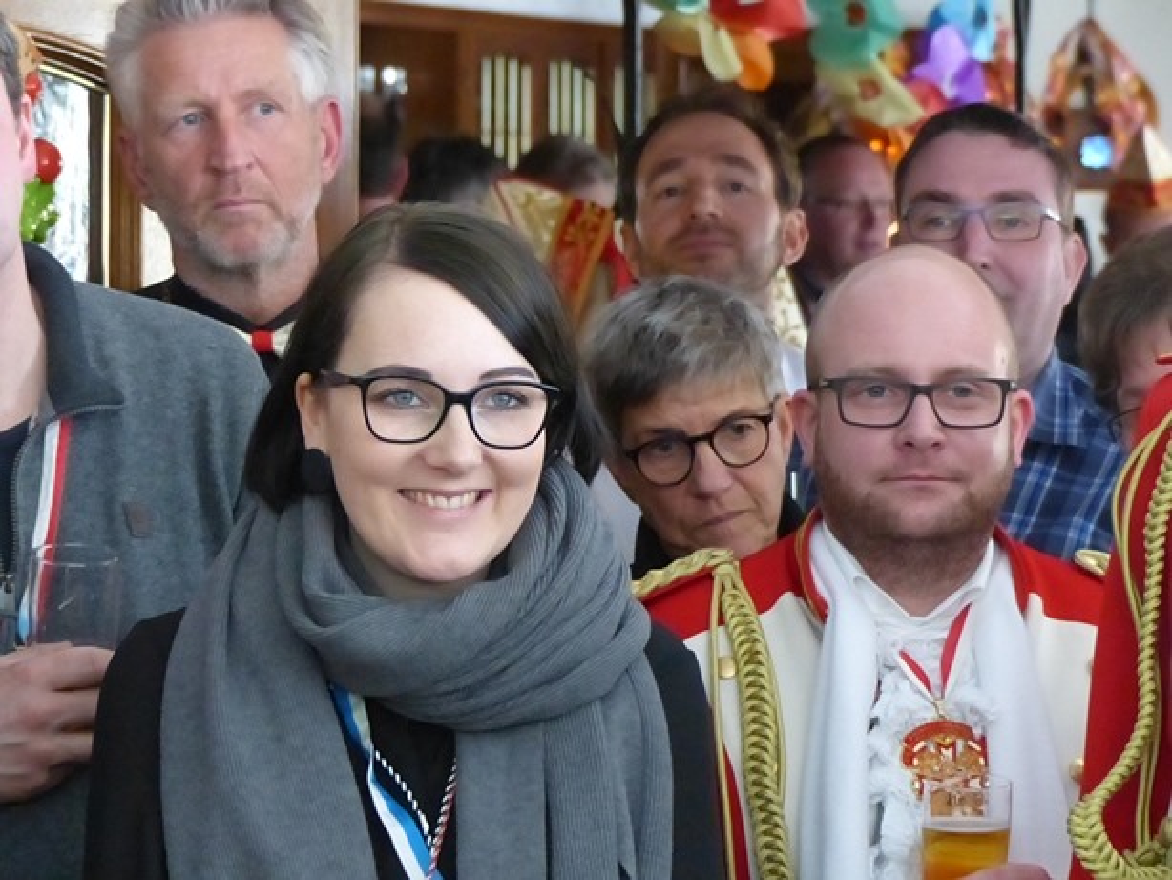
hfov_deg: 13.2
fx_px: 5081
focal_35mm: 150
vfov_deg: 9.9
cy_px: 440
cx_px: 586
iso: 1600
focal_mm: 27
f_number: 2.8
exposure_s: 1/80
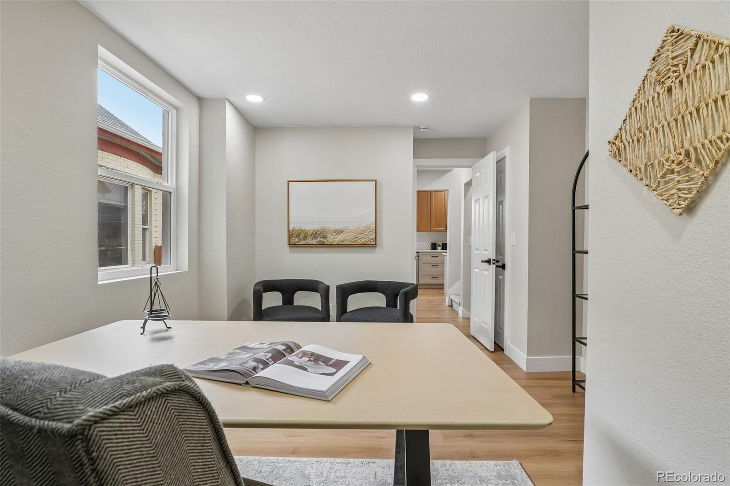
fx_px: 334
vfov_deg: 72.0
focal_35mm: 16
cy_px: 243
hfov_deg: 95.0
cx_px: 365
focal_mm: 11
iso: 250
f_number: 8
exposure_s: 1/30
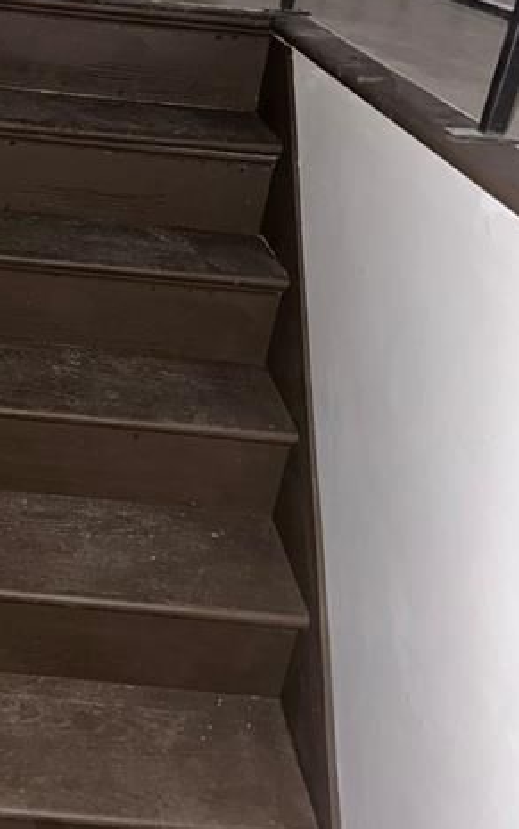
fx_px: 950
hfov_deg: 29.2
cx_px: 41
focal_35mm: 42
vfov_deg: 46.6
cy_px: 292
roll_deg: -6.9
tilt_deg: -22.9
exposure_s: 1/4
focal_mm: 6.86
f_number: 1.78
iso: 160
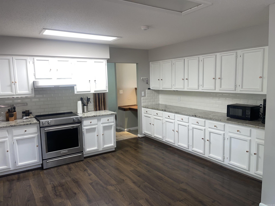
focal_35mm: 25
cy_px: 103
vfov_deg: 54.9
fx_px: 199
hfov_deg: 69.4
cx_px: 138
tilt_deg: -7.2
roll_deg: +1.2
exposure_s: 1/15
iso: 64
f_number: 1.6
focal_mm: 5.1
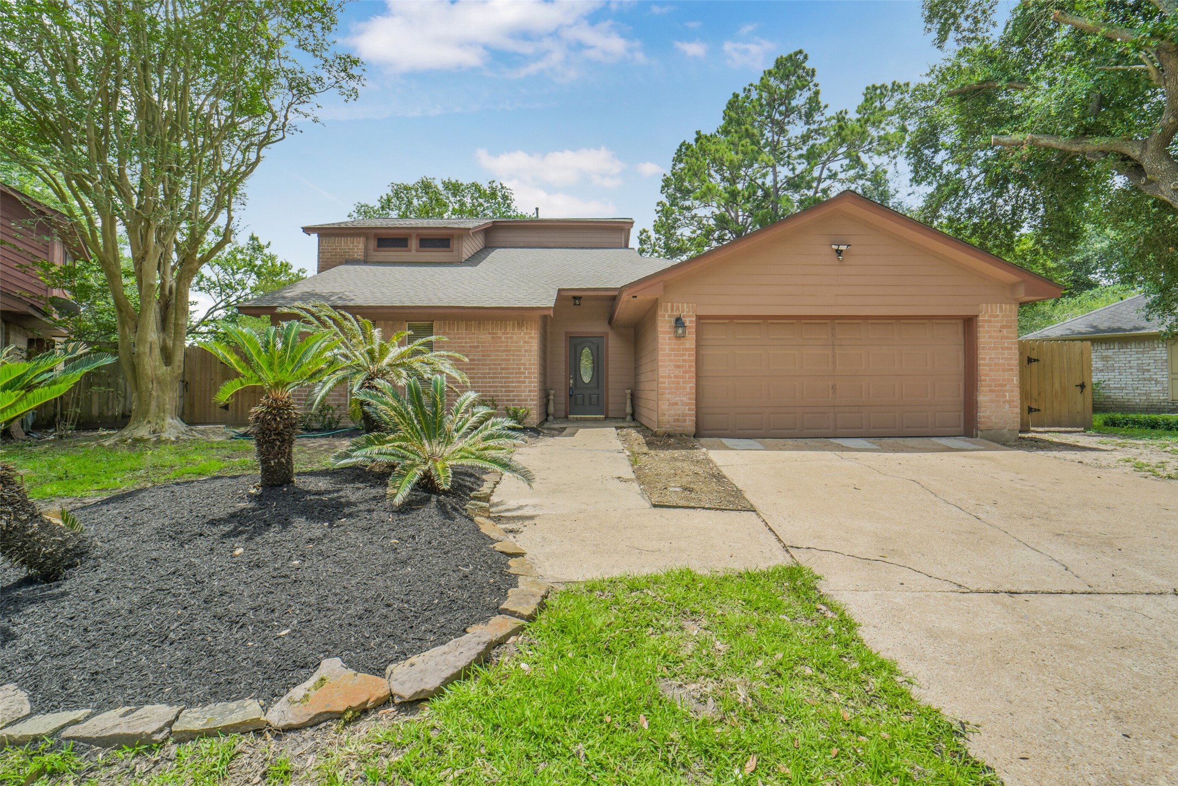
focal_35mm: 14
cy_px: 393
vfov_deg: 81.2
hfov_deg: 104.2
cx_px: 589
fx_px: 458
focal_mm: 14
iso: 500
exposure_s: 1/500
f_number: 11
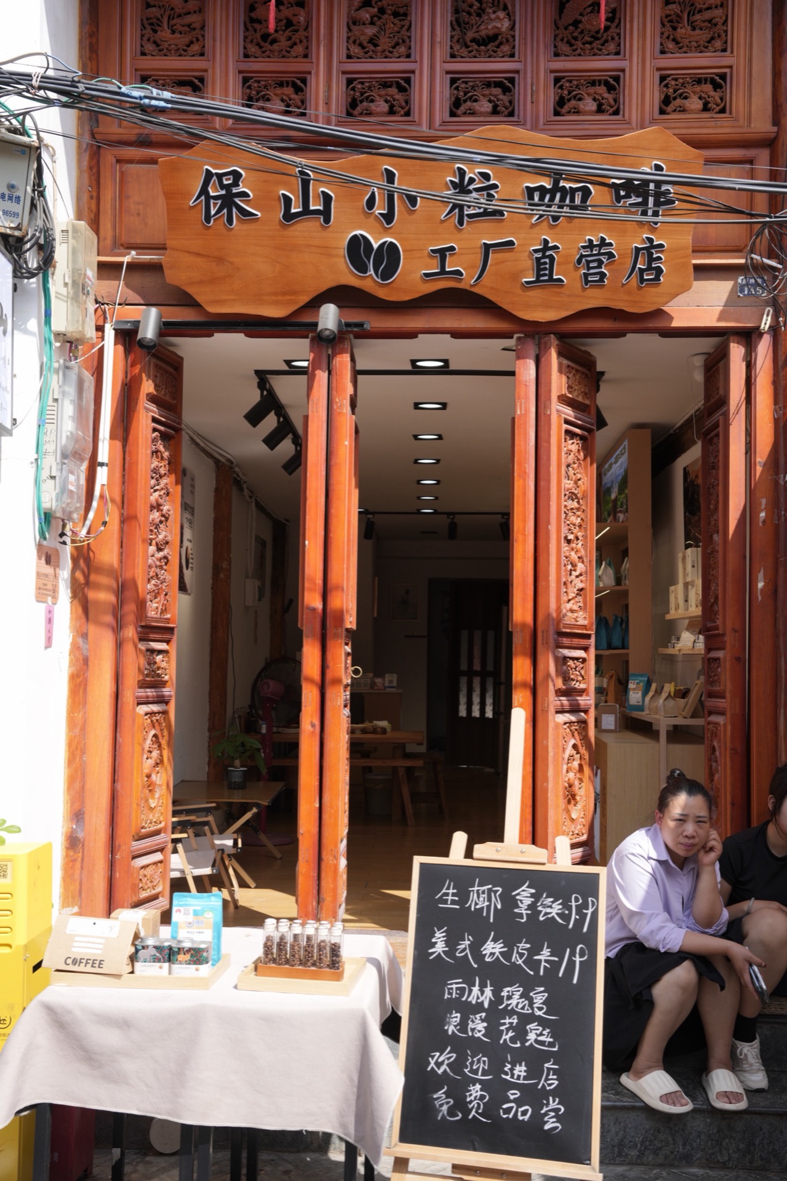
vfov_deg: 49.6
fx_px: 1279
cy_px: 590
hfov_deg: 34.2
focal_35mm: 39
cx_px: 394
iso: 100
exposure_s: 1/250
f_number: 5.6
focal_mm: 39
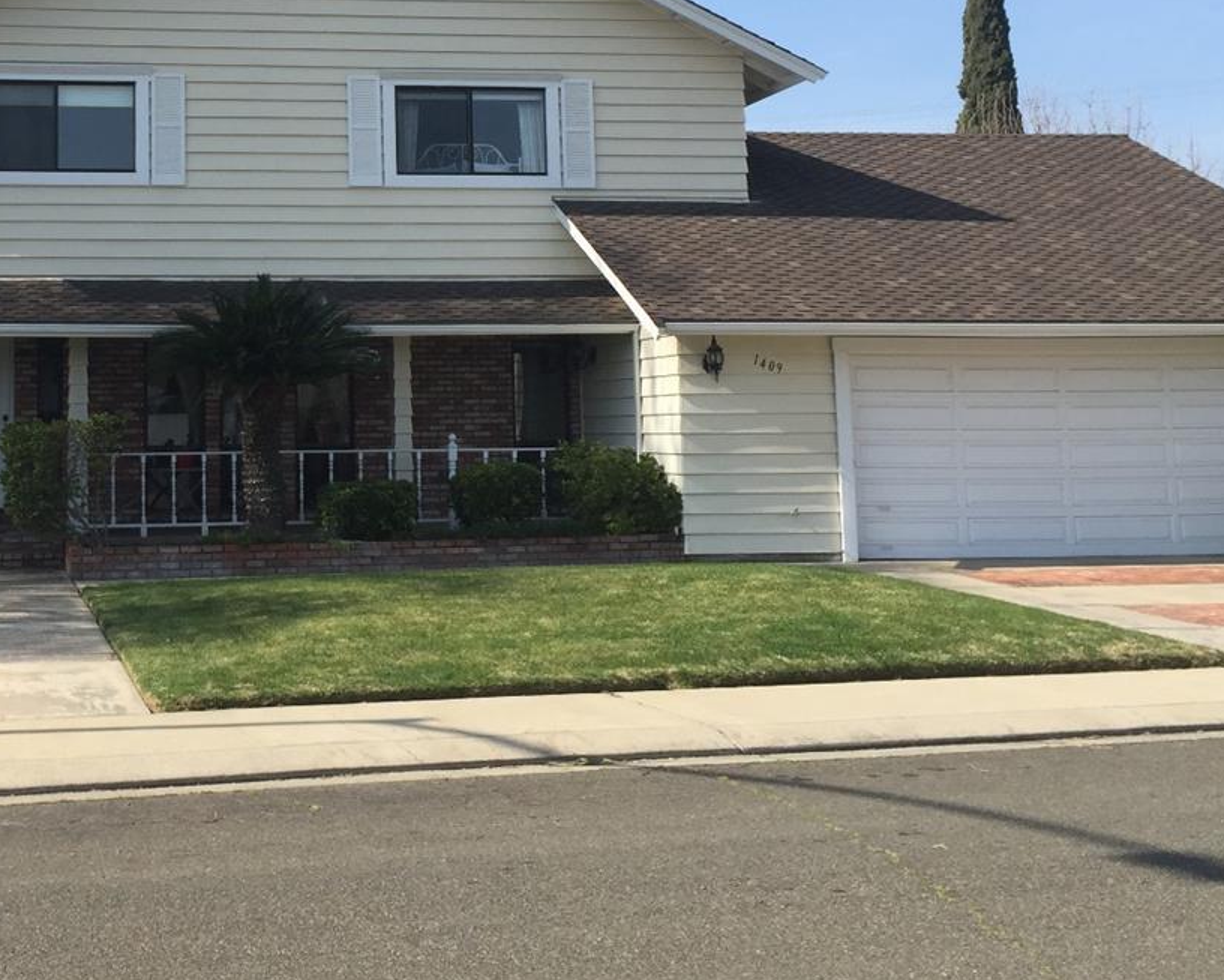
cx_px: 246
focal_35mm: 52
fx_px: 1884
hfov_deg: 34.9
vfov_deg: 28.6
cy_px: 209
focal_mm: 4.15
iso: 32
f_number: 2.2
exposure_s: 1/1319
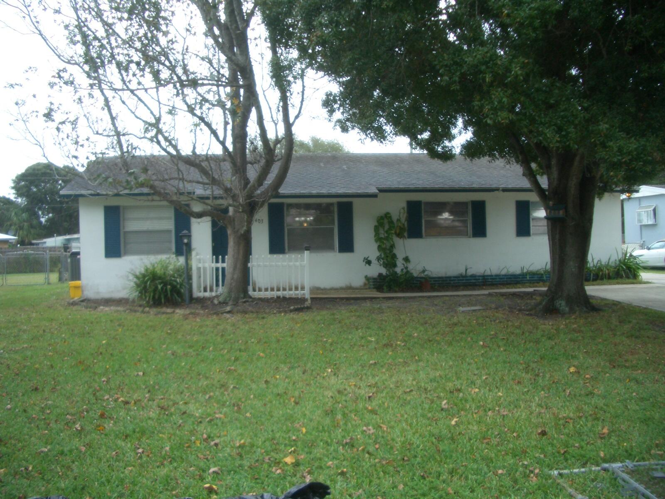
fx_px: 672
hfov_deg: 52.6
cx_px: 332
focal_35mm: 35
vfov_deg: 40.7
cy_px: 250
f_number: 2.6
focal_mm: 5.8
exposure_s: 1/250
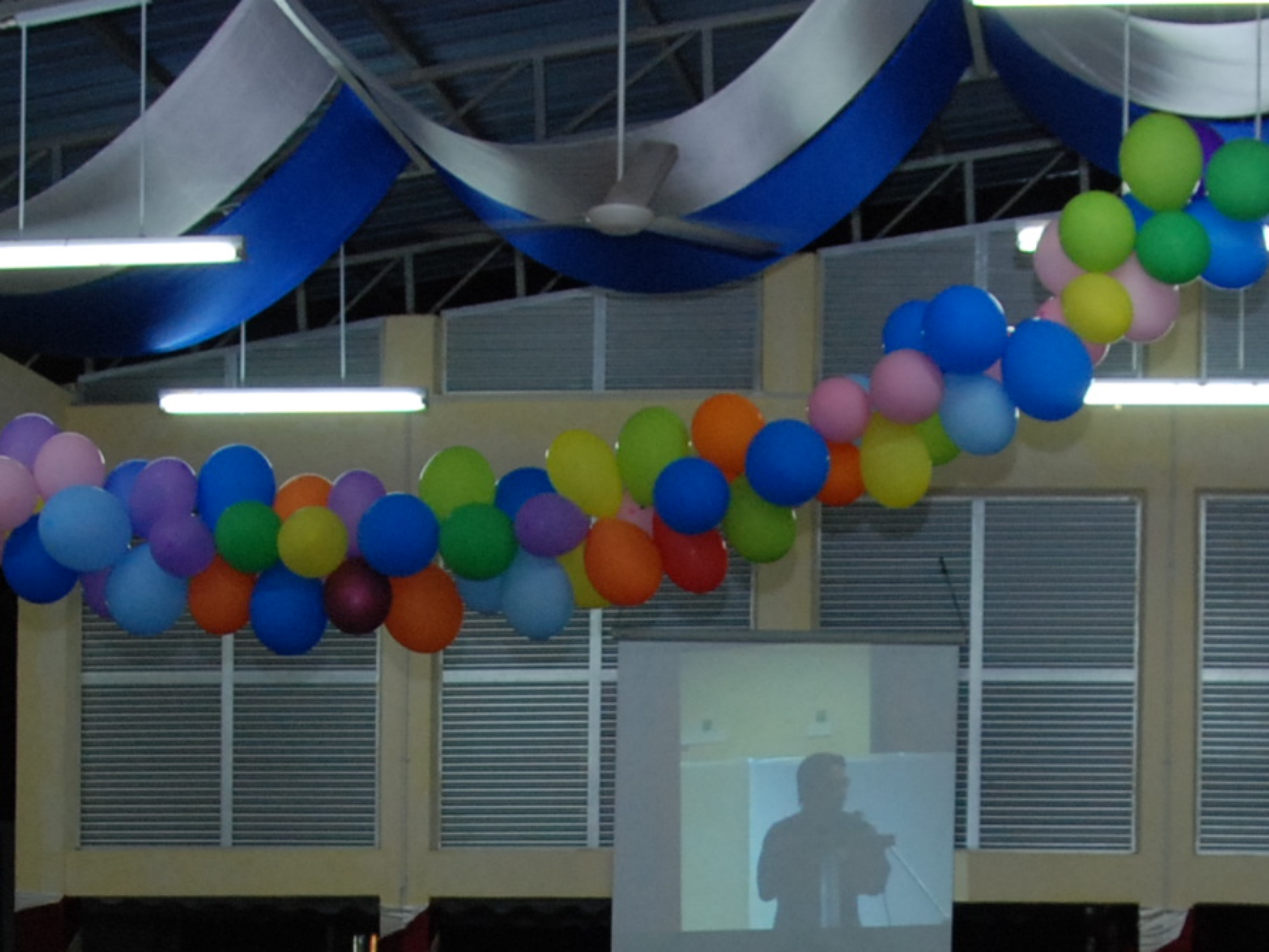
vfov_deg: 17.4
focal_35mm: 80
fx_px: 2917
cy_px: 1254
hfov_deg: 24.5
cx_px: 781
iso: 500
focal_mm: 17
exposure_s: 1/60
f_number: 4.5
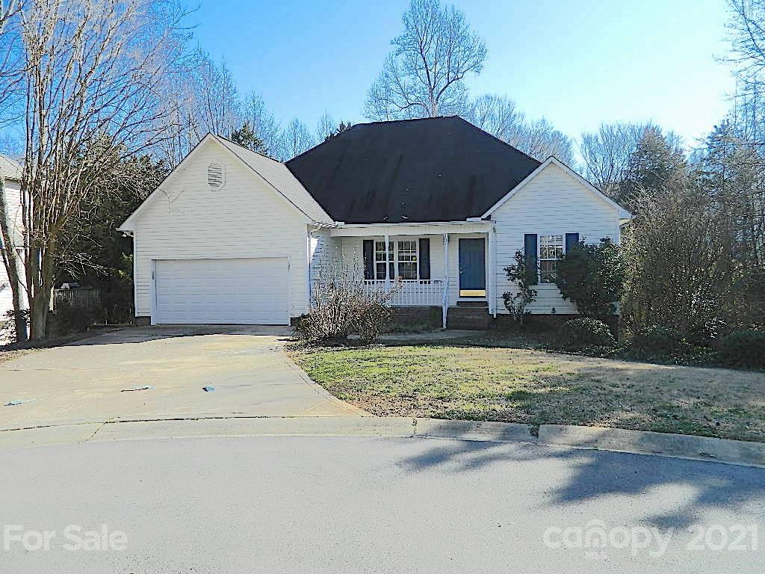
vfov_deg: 54.9
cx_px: 382
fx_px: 552
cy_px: 287
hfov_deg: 69.4
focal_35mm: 25
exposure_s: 1/640
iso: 80
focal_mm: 4.5
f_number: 3.1
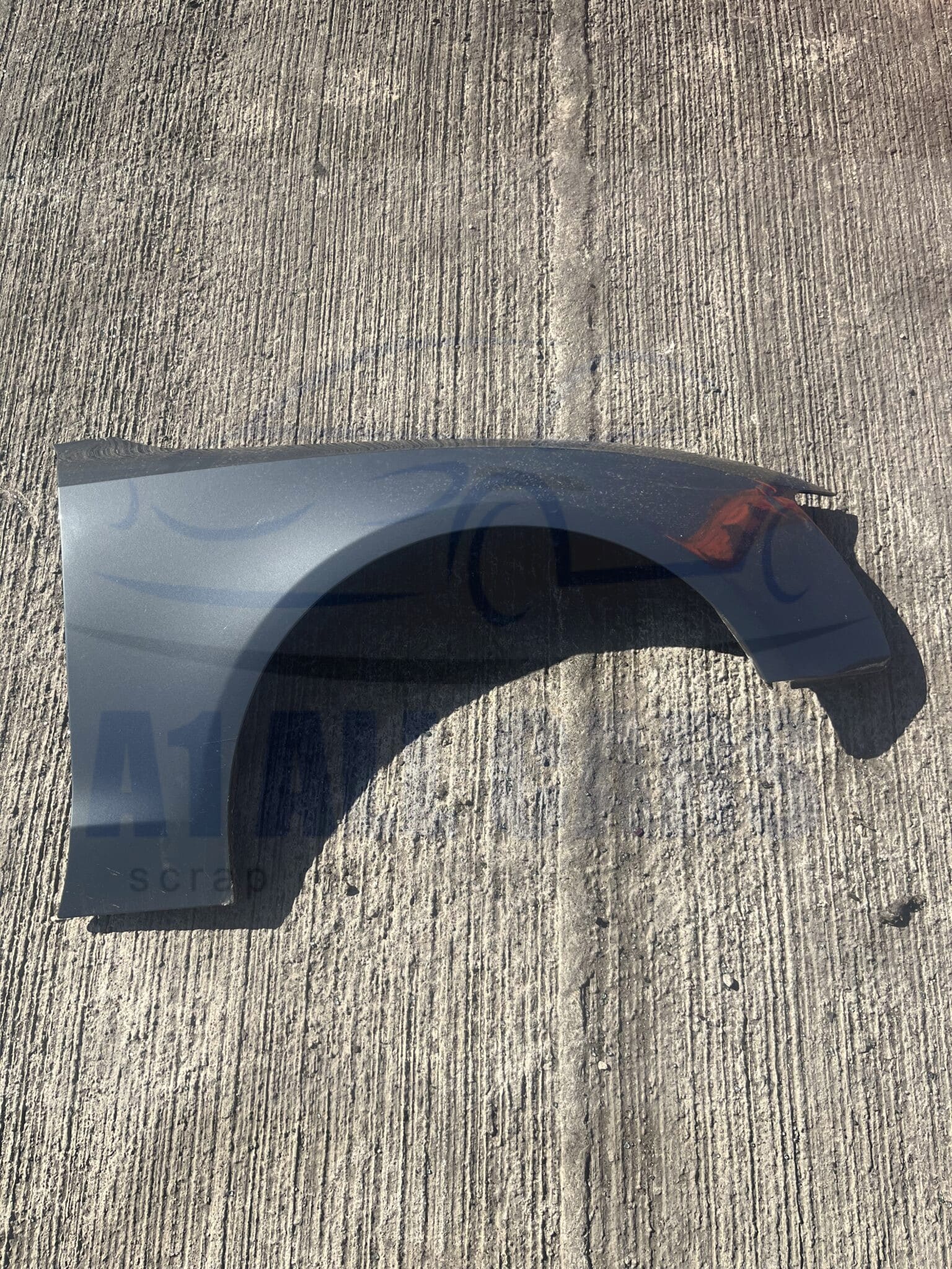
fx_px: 953
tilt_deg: -72.6
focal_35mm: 26
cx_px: 476
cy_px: 634
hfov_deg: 53.1
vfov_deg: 67.3
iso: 50
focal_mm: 5.1
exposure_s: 1/1695
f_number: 1.6
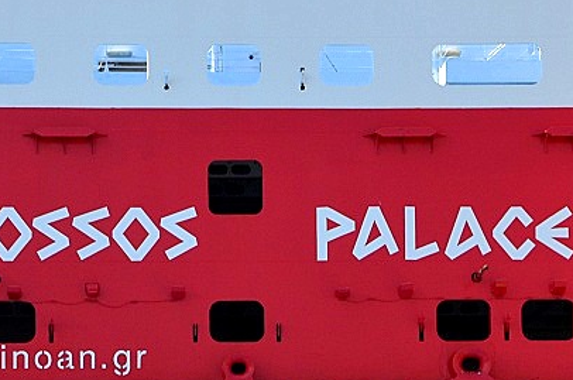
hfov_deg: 13.3
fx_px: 2462
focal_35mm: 155
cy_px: 348
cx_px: 240
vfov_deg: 8.8
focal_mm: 42
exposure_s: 1/250
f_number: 8
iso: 200
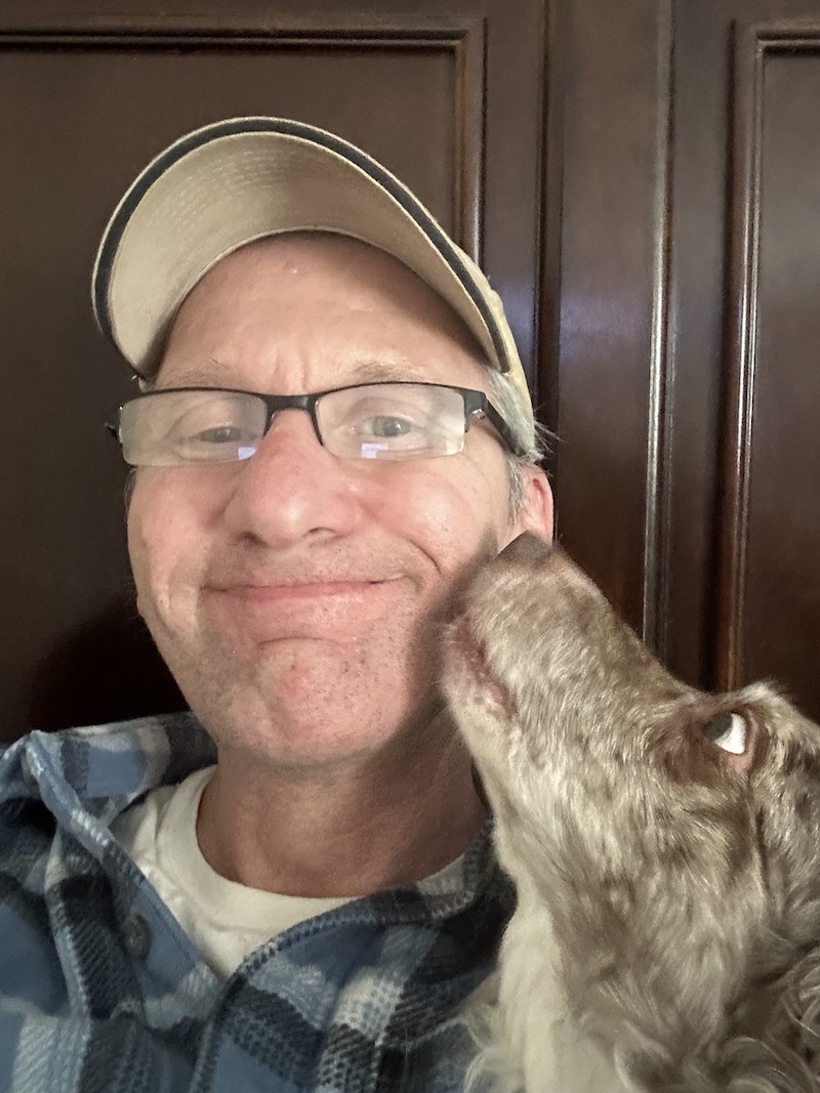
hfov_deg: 46.8
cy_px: 546
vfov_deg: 60.0
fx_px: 948
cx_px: 410
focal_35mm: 30
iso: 500
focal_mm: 2.69
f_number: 1.9
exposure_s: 1/30
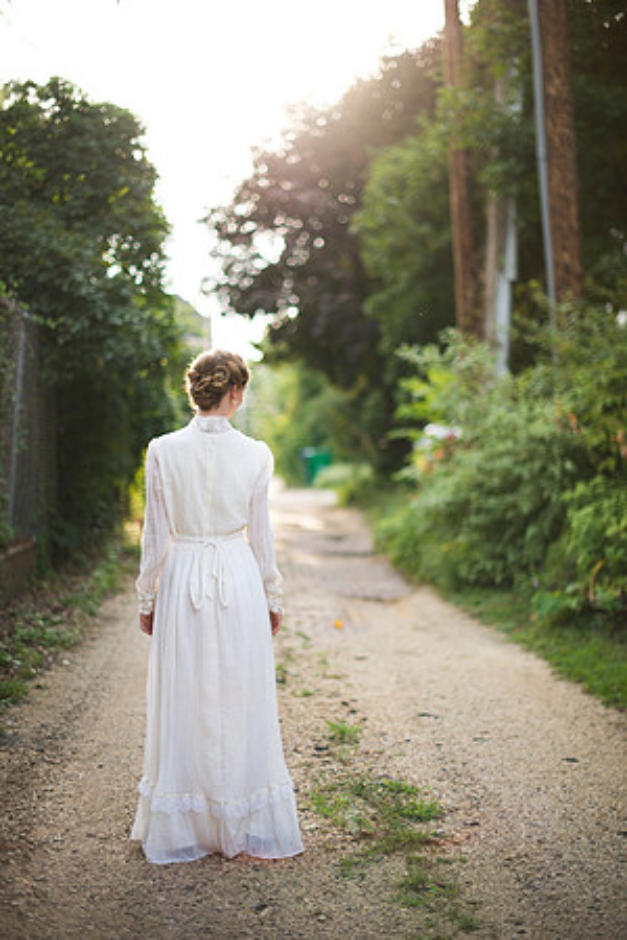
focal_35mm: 50
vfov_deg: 39.6
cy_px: 470
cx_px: 314
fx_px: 1306
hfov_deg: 27.0
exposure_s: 1/1000
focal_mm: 50
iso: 200
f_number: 1.4
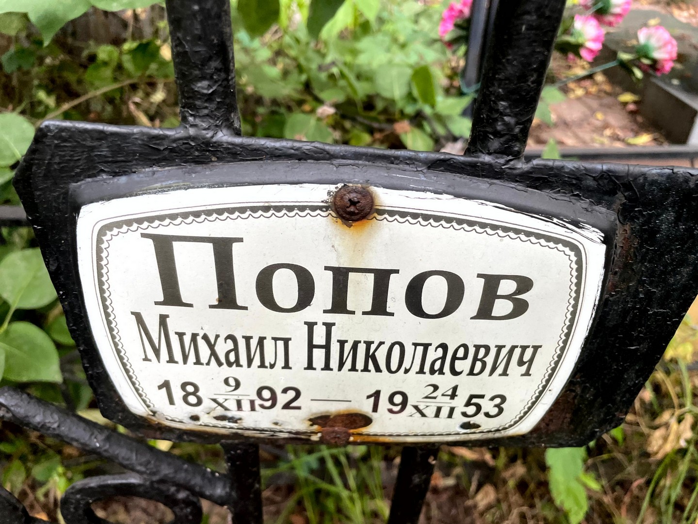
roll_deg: -2.4
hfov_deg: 67.3
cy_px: 262
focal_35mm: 26
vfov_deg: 53.1
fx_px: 524
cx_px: 349
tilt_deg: -32.5
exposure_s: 1/121
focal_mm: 4.2
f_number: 1.6
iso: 100
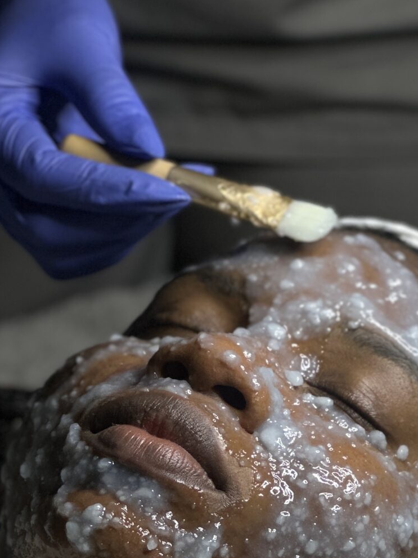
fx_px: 3205
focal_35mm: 199
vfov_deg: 9.9
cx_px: 211
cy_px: 539
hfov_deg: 7.5
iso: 32
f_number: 2.8
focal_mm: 9
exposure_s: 1/100
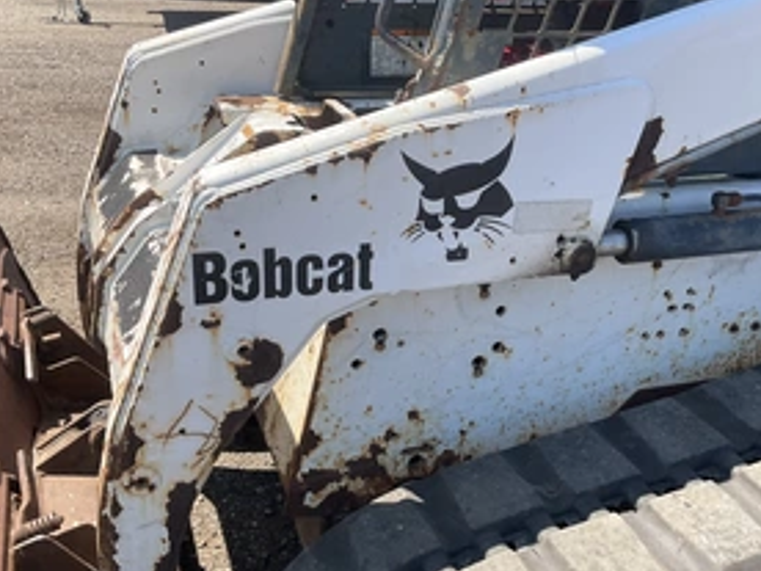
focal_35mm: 42
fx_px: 923
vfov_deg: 34.3
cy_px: 306
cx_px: 433
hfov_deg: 44.7
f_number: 1.8
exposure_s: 1/842
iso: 25
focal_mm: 3
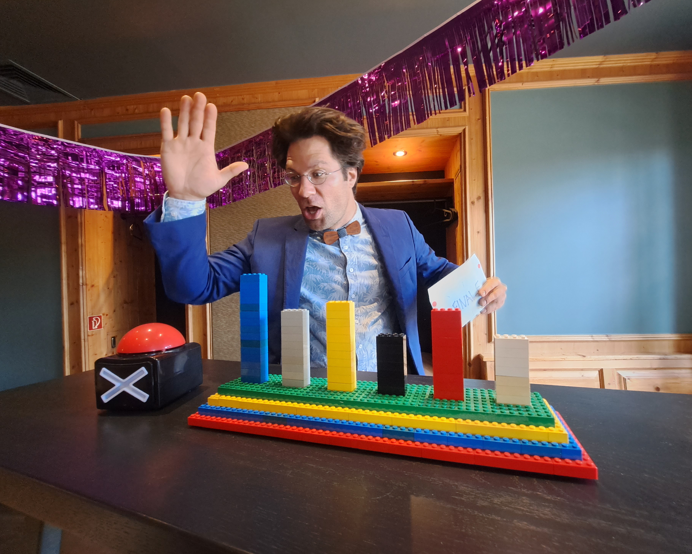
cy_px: 284
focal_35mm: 14
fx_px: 287
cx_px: 381
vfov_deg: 88.0
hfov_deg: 100.4
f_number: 2.2
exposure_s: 1/25
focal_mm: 1.74
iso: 400
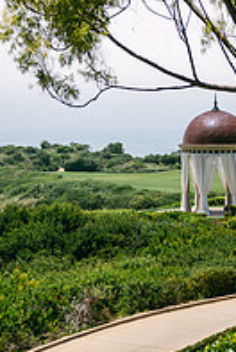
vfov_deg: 17.6
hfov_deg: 12.1
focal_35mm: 114
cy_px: 32
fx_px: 1117
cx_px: 138
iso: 64
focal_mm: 50
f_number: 1.8
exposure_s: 1/5000
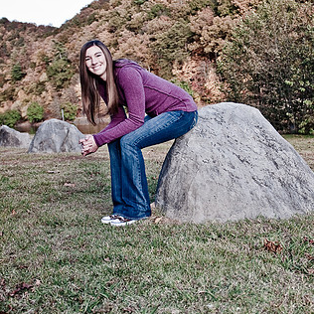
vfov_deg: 30.5
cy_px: 129
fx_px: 575
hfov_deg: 30.2
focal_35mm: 56
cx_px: 221
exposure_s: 1/250
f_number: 2.8
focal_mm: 24
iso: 100
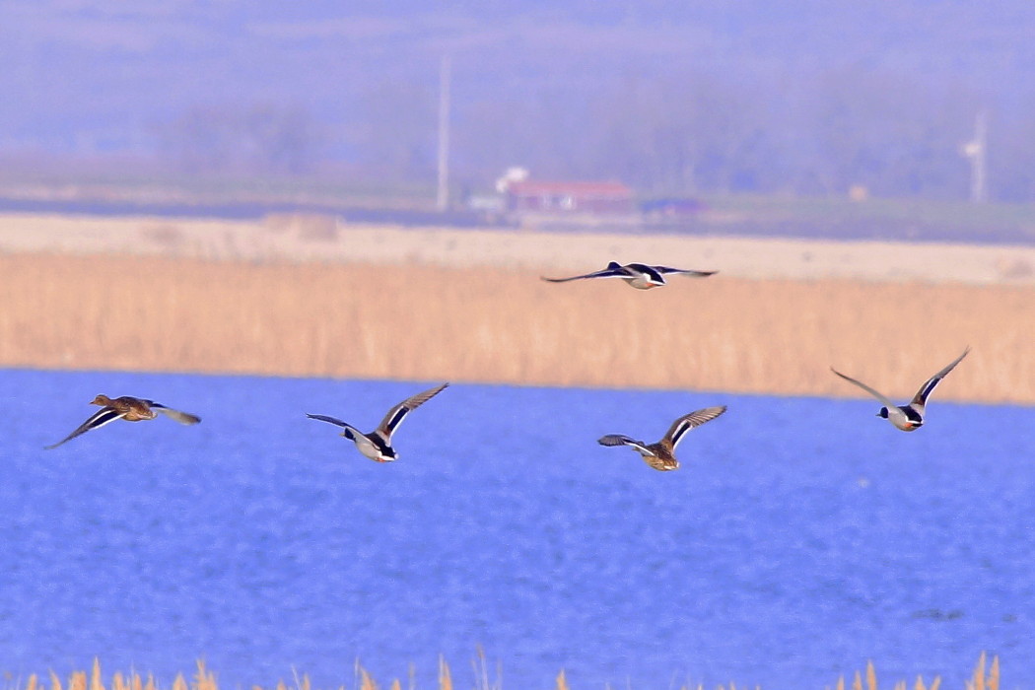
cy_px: 345
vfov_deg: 2.3
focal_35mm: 600
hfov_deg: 3.4
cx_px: 518
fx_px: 17249
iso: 800
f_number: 9
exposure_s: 1/800
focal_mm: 600
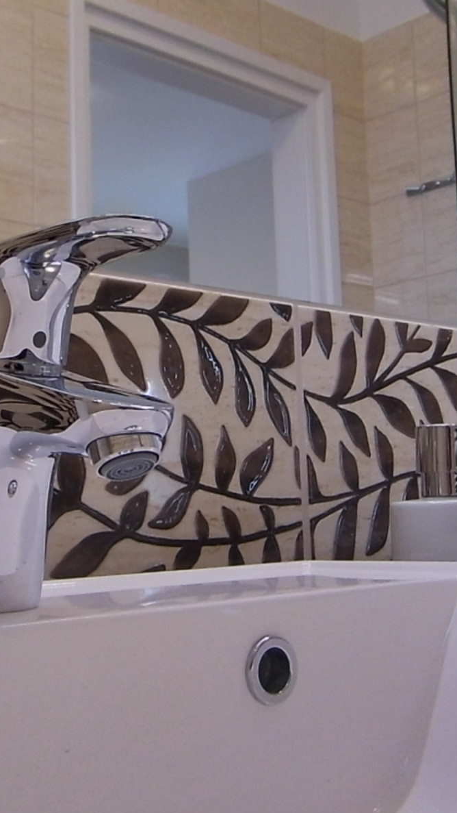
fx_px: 1012
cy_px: 405
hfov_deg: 25.4
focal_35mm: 47
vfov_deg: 43.7
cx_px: 247
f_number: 3
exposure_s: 1/50
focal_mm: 4.5
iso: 100
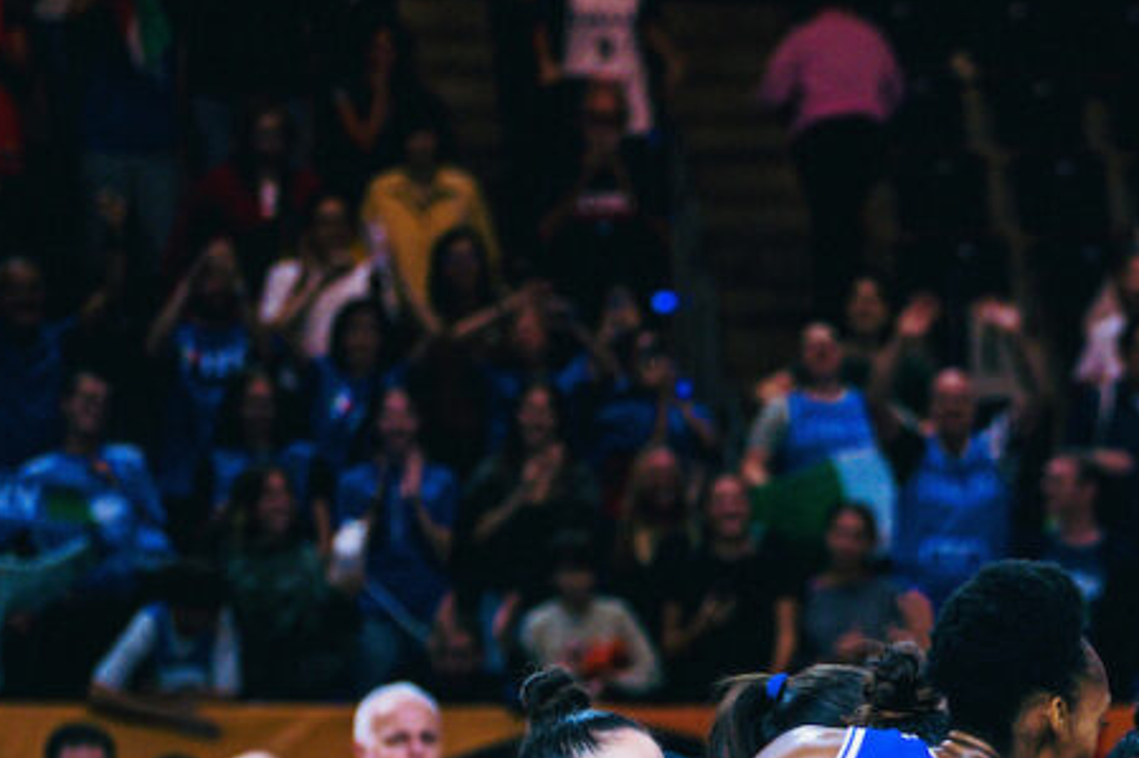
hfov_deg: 8.3
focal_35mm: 245
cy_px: 757
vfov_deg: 5.6
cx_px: 1233
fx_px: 7748
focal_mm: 110
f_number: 2.8
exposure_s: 1/1600
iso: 2000
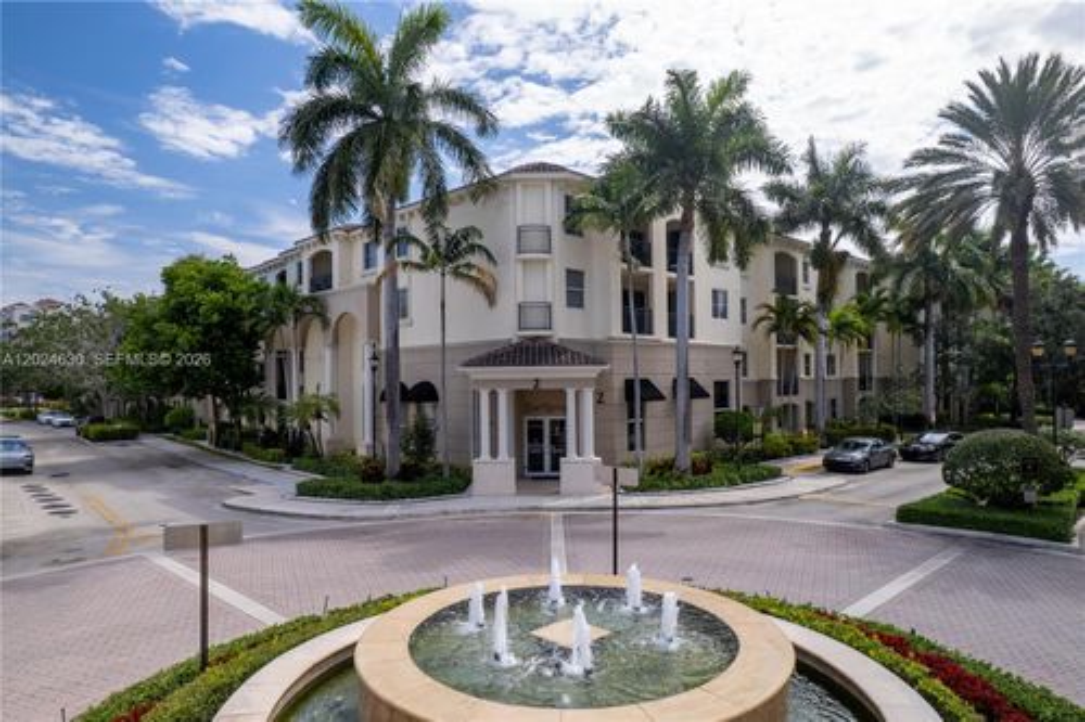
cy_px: 361
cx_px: 542
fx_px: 663
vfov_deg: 57.2
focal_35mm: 22
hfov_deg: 78.6
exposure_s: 1/250
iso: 100
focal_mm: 8.38
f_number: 2.8
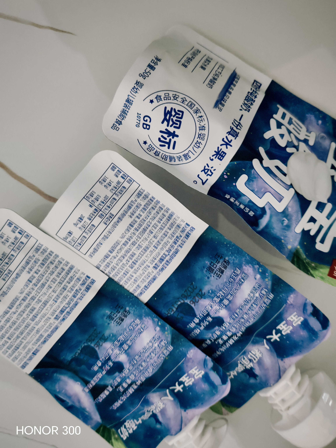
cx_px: 168
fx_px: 349
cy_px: 224
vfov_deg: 65.3
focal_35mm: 27
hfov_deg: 51.4
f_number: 1.95
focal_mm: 5.52
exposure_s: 1/20
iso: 1000
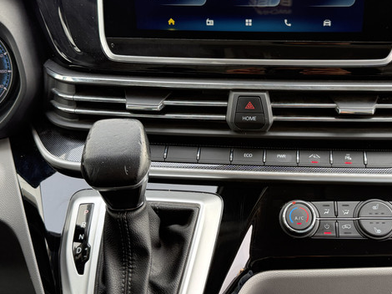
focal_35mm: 46
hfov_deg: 40.8
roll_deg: +0.1
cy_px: 137
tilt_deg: -29.8
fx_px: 521
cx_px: 255
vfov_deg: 31.5
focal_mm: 6.76
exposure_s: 1/172
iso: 200
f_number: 1.78
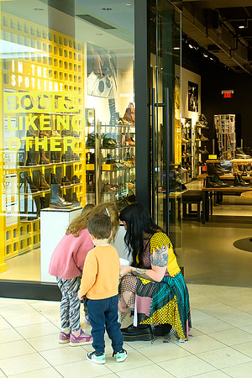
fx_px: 586
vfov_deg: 35.6
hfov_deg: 24.1
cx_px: 174
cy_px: 154
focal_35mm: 56
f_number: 3.5
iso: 1250
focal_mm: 24
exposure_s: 1/200
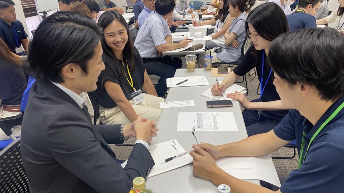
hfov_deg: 66.1
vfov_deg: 40.1
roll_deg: +4.1
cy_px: 109
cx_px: 170
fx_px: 265
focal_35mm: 29
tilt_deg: -26.3
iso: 64
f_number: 1.8
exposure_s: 1/50
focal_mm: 4.25
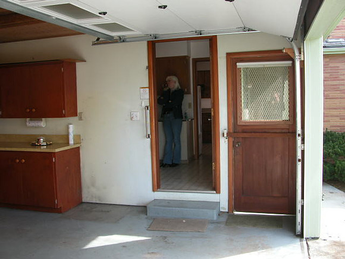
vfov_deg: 40.7
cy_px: 130
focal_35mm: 35
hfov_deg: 52.6
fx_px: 349
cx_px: 172
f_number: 3.2
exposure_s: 1/82.6
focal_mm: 8.9
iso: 100
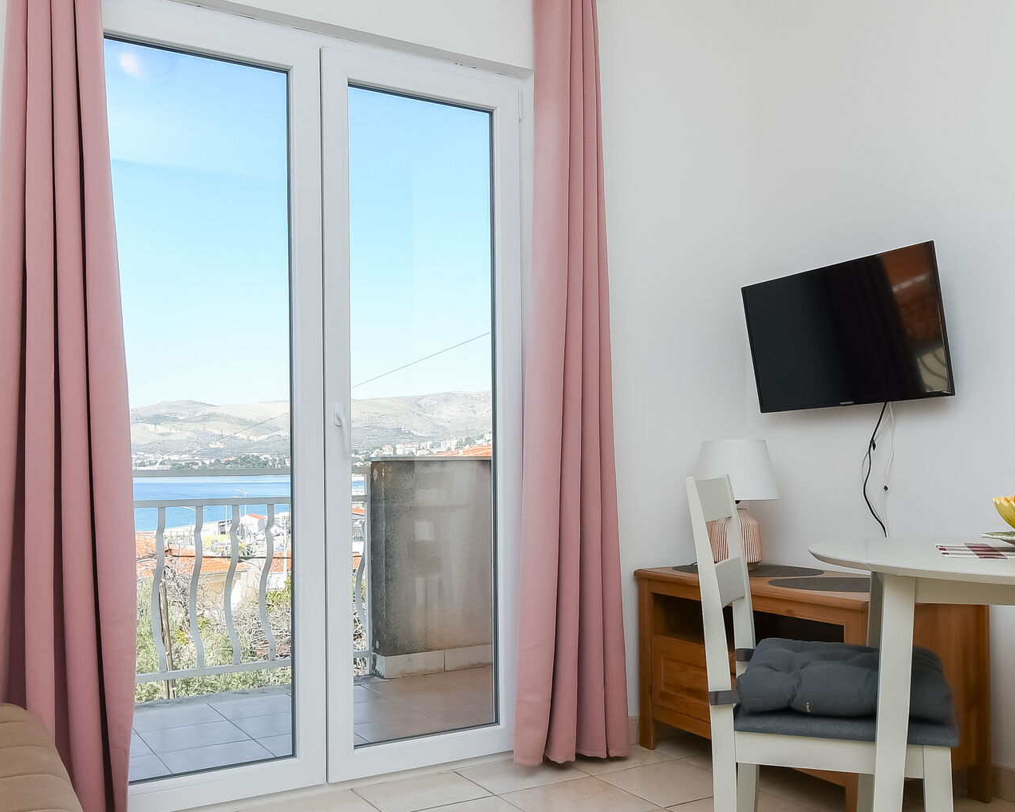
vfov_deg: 47.0
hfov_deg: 57.2
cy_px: 453
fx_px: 931
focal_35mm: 31
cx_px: 514
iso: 160
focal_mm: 10
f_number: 9
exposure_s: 1/160
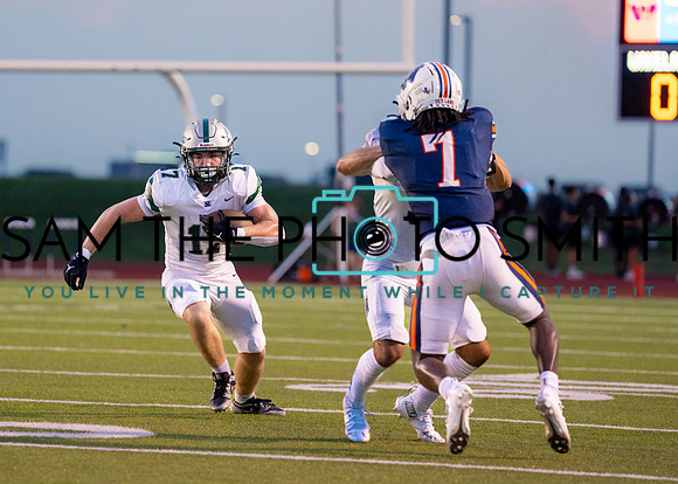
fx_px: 5583
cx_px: 258
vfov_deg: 5.0
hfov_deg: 6.9
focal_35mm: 290
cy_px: 208
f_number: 2.8
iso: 1600
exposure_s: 1/1000
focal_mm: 200
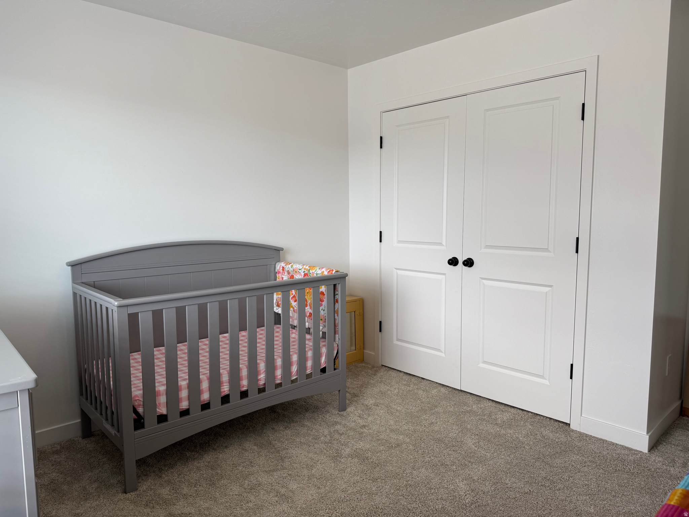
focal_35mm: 24
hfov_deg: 71.6
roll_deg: +0.7
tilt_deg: -5.3
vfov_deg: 56.8
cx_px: 344
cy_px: 258
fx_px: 478
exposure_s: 1/120
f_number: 1.78
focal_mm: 6.76
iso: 64
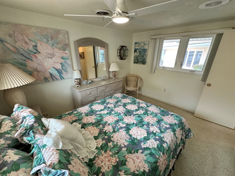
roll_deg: -0.9
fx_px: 102
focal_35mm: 15
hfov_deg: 98.2
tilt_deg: -21.9
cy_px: 94
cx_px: 117
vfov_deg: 81.7
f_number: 2.2
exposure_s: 1/101
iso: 160
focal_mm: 2.22
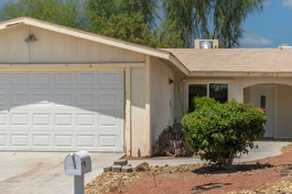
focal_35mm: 75
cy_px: 121
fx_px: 608
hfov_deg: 26.9
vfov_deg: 18.1
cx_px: 192
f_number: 8
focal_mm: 31
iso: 100
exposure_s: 1/640
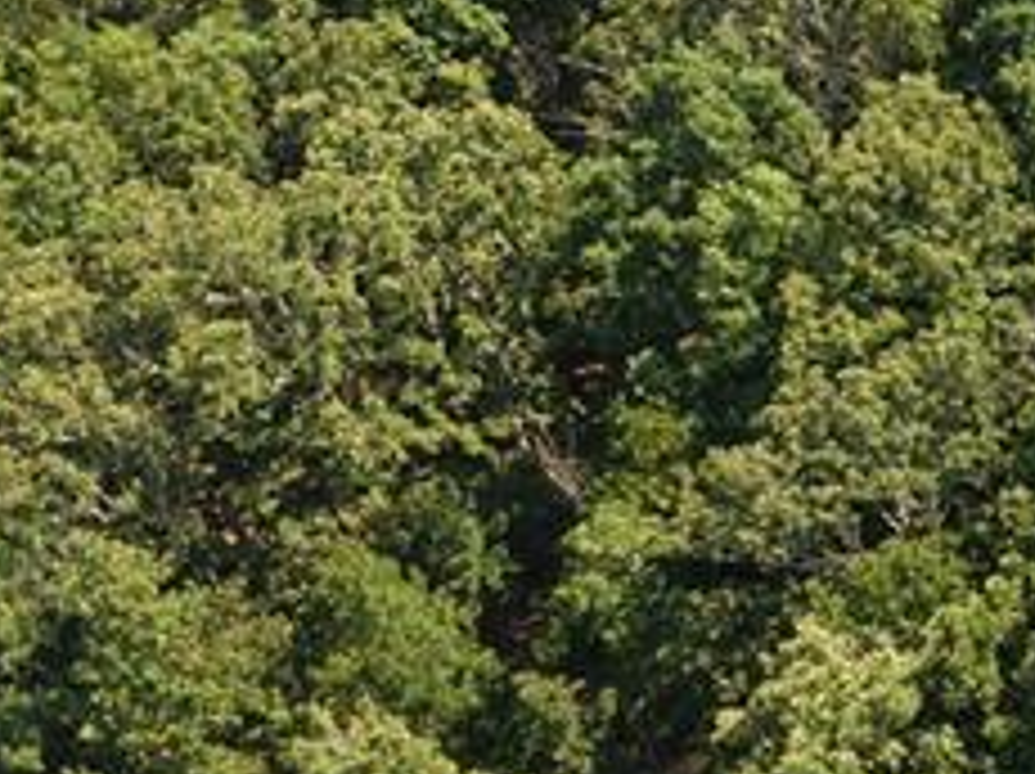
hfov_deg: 14.6
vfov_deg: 13.8
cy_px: 472
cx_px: 2169
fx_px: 3196
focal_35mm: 107
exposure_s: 1/160
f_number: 1.8
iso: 100
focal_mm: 8.67
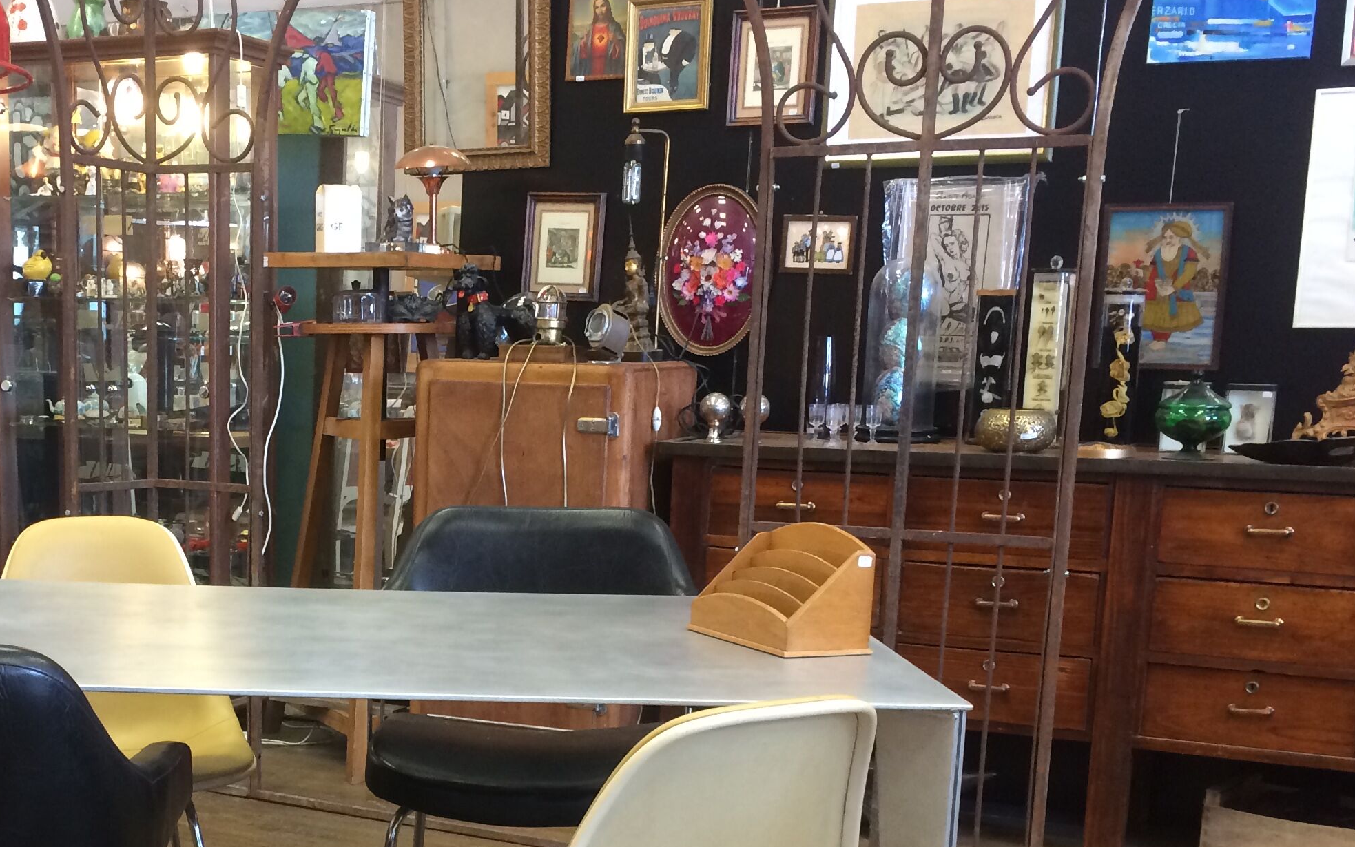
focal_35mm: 51
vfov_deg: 24.8
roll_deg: -0.7
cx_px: 339
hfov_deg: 38.5
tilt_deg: -13.5
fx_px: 1884
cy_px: 725
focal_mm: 4.15
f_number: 2.2
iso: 160
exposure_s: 1/33
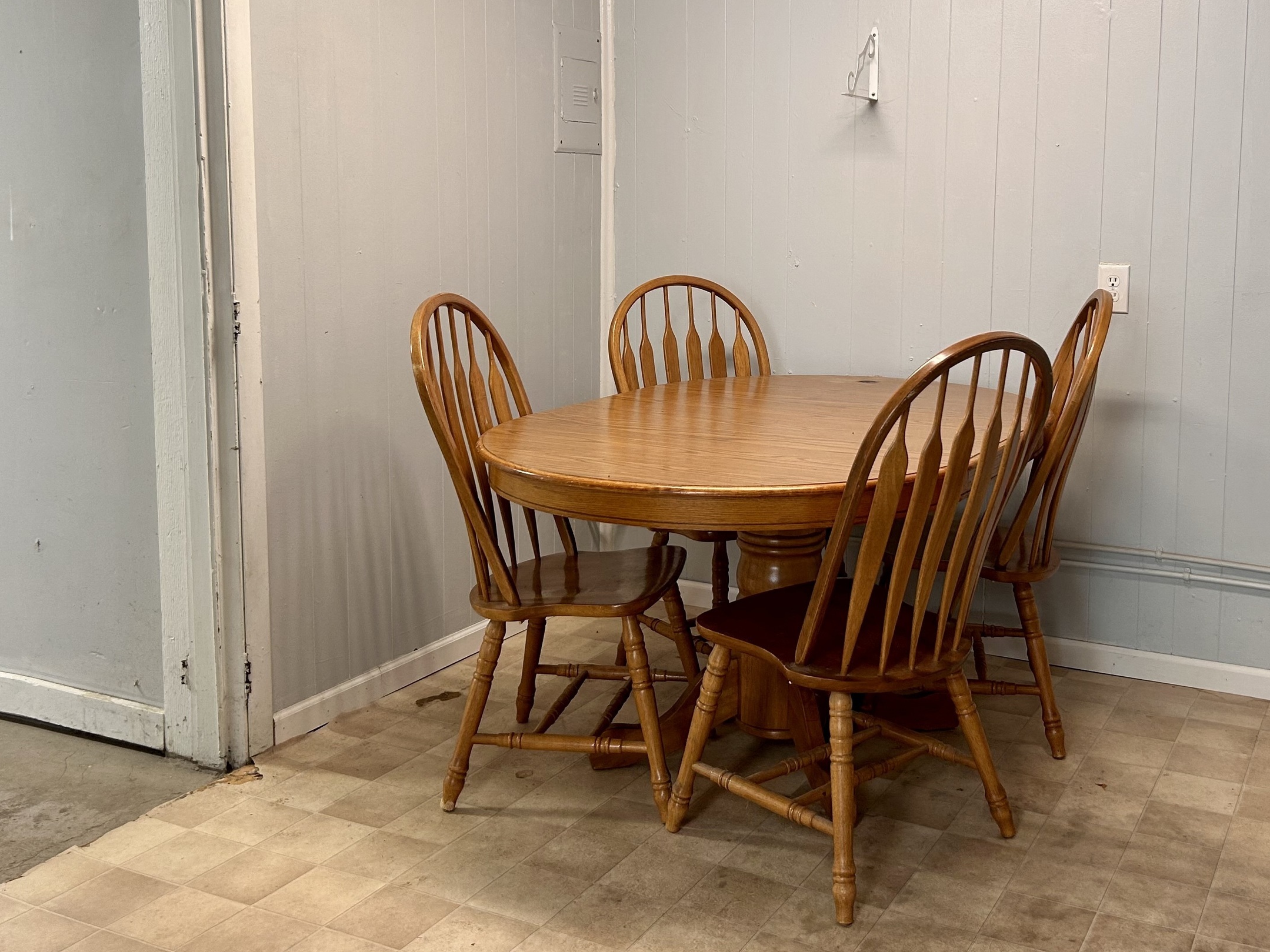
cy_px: 353
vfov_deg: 38.4
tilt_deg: -5.7
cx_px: 746
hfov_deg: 49.9
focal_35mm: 37
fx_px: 1357
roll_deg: +0.7
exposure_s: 1/60
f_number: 1.5
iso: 80
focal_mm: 5.7
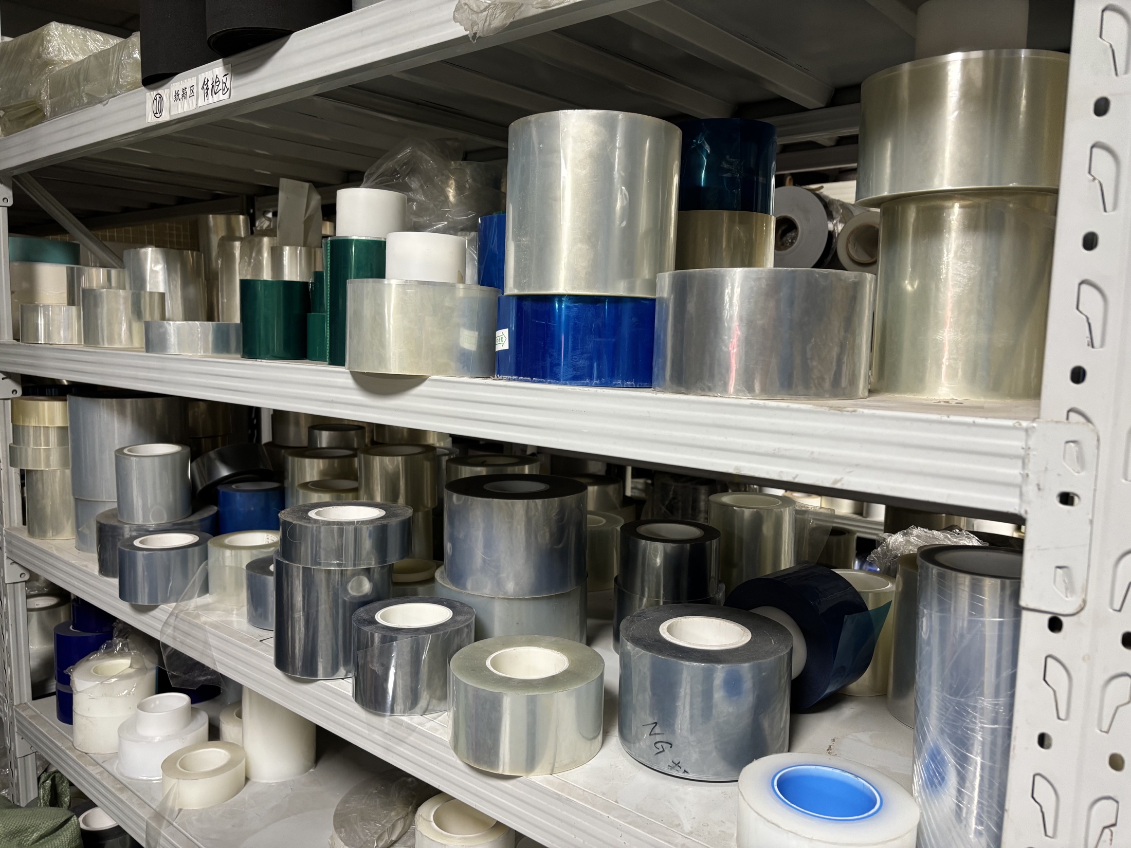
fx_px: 849
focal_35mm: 26
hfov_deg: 67.3
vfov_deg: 53.1
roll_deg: +0.1
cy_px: 424
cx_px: 566
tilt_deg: -6.7
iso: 160
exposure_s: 1/50
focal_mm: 5.96
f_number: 1.6
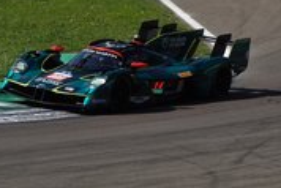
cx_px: 183
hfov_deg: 3.9
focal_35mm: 524
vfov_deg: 2.6
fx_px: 4093
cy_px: -28
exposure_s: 1/800
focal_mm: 75.77
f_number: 5.6
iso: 100
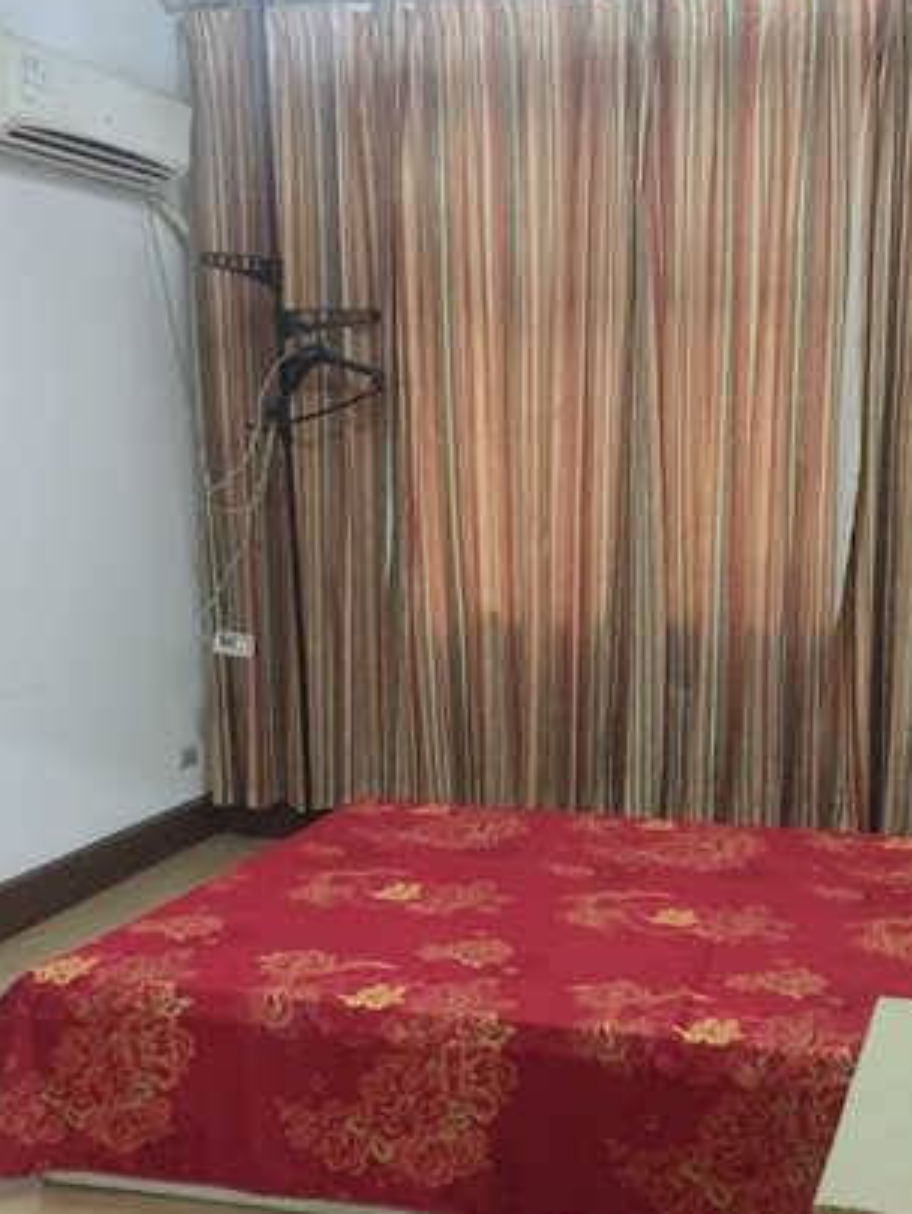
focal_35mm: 43
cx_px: 626
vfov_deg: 43.4
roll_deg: +0.2
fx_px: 1510
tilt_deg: -11.4
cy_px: 769
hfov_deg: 33.3
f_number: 2.2
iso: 125
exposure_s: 1/4
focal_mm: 4.15
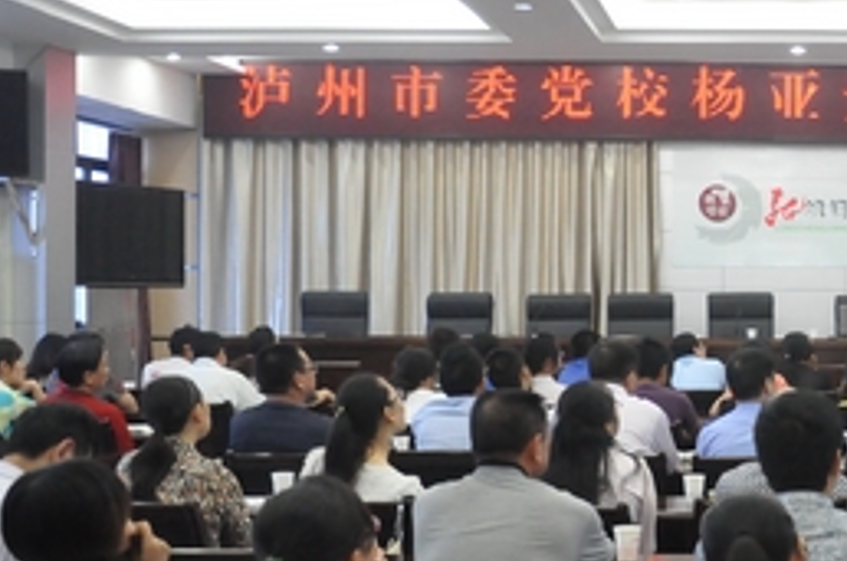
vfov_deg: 20.2
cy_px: 326
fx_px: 1575
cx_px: 844
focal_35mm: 67
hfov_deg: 28.3
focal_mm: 21
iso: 3200
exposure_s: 1/250
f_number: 3.8
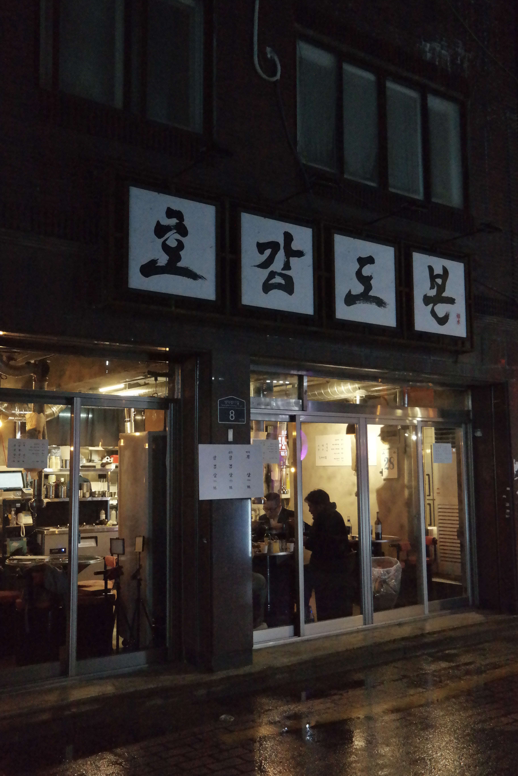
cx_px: 259
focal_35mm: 33
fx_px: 712
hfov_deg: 40.0
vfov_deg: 57.2
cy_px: 388
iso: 6400
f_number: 4.5
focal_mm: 22
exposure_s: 1/125
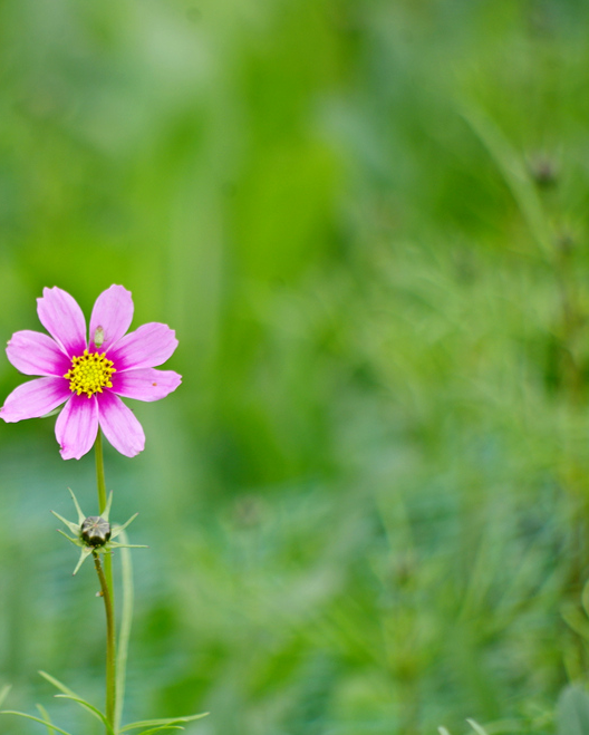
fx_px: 13911
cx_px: 105
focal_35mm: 639
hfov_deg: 2.4
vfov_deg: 3.0
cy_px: 368
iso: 100
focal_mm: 300
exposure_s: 1/125
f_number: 5.8
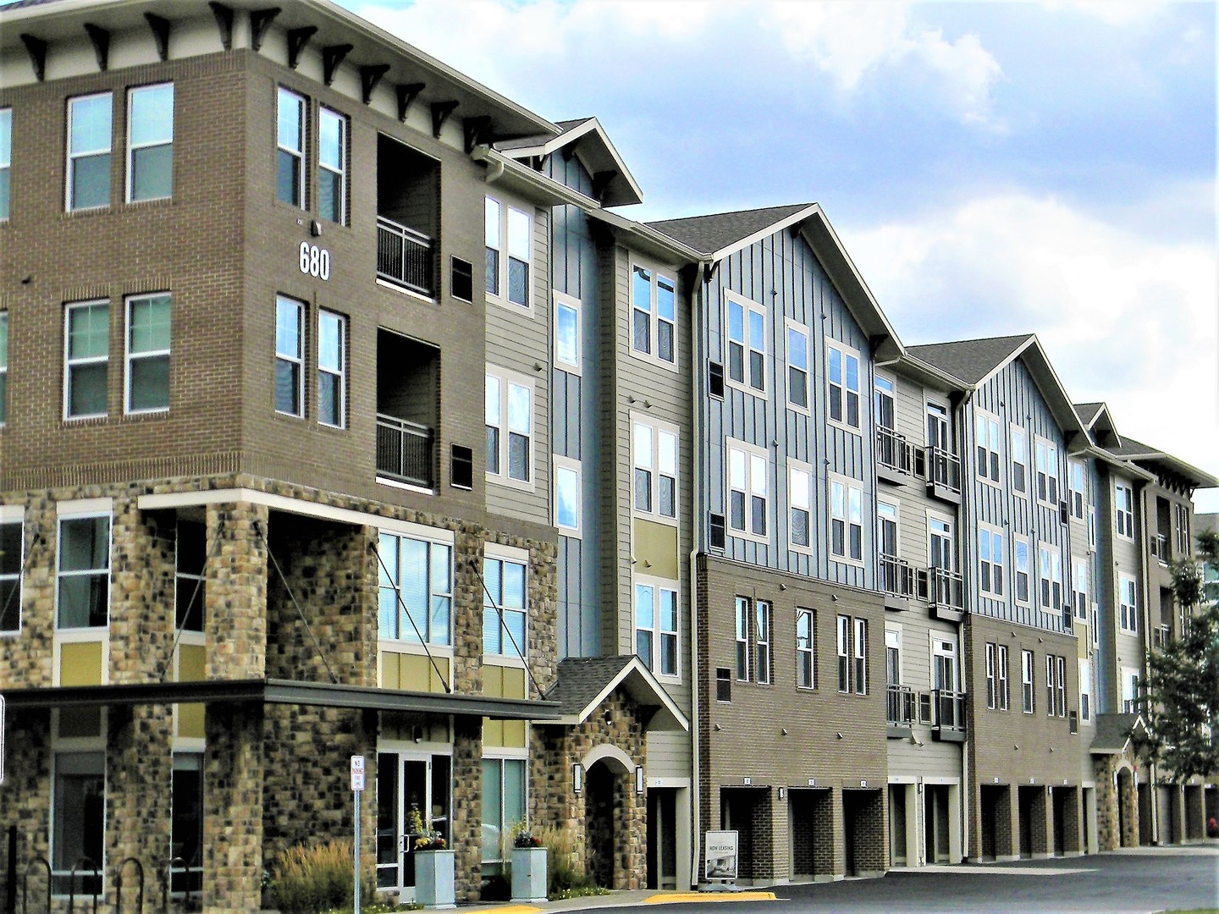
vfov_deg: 30.9
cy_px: 457
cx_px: 610
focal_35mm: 47
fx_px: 1655
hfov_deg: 40.4
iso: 80
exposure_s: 1/579
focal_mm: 8.6
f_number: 3.9
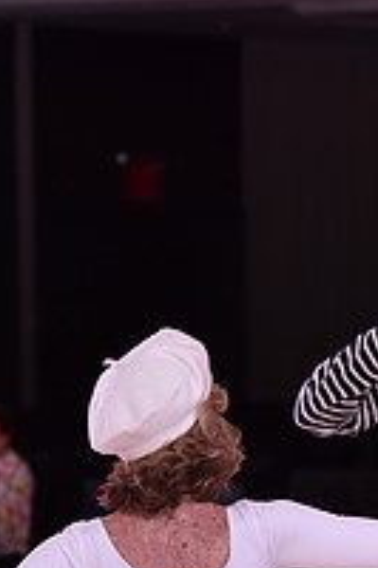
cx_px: 351
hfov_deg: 4.3
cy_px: 701
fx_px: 5033
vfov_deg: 6.4
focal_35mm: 319
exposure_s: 1/250
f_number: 4.5
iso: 1600
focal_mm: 110
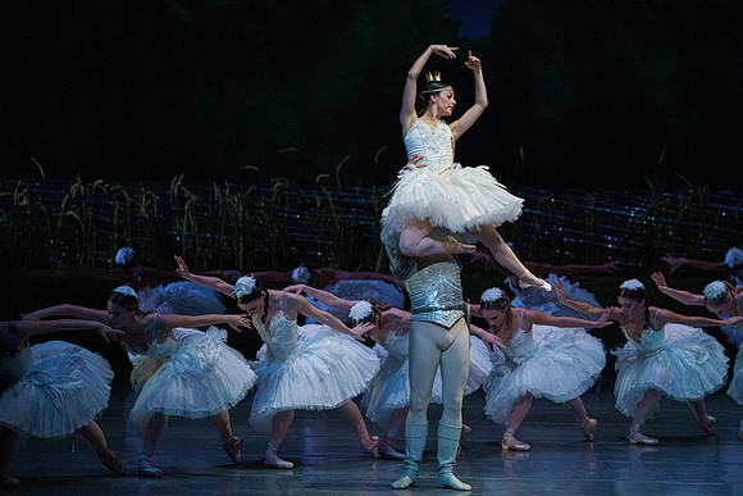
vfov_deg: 4.7
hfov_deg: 7.1
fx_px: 6007
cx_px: 372
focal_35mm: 291
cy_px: 248
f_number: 5.6
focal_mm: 291
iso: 8000
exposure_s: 1/250
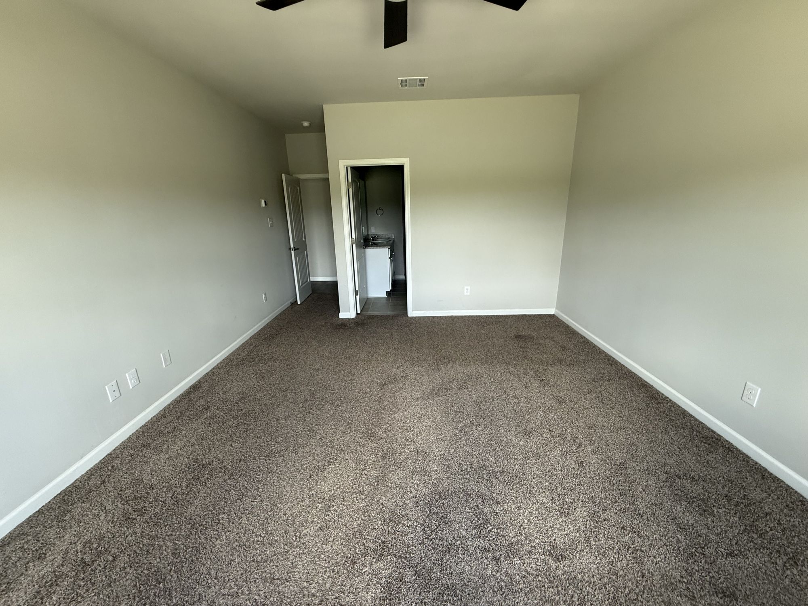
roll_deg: +1.1
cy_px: 303
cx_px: 404
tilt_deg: -15.1
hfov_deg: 102.1
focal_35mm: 14
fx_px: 327
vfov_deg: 85.7
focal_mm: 2.22
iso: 200
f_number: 2.2
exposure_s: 1/99
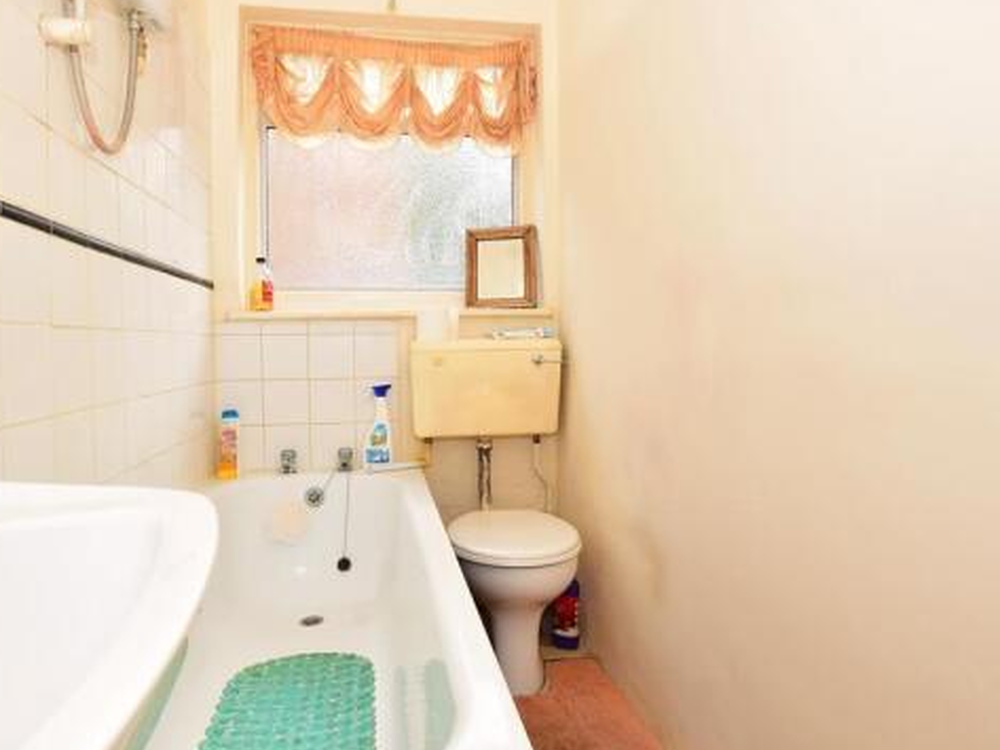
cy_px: 350
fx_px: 578
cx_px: 459
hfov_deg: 81.6
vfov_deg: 65.9
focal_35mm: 20
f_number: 8
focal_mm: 10
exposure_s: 1/30
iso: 400
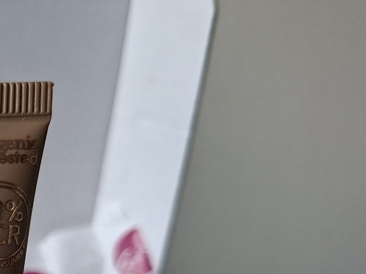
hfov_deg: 21.1
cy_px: 377
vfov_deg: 18.1
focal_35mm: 75
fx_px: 793
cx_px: -215
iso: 160
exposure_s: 1/100
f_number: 1.8
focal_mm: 5.54
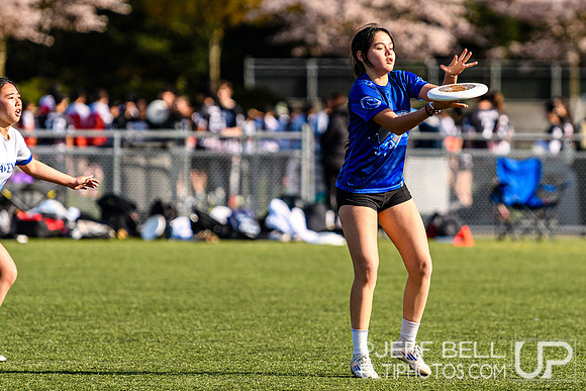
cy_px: 160
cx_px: 415
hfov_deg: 4.7
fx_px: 7075
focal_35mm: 435
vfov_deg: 3.2
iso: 160
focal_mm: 200
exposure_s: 1/2500
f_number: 3.2
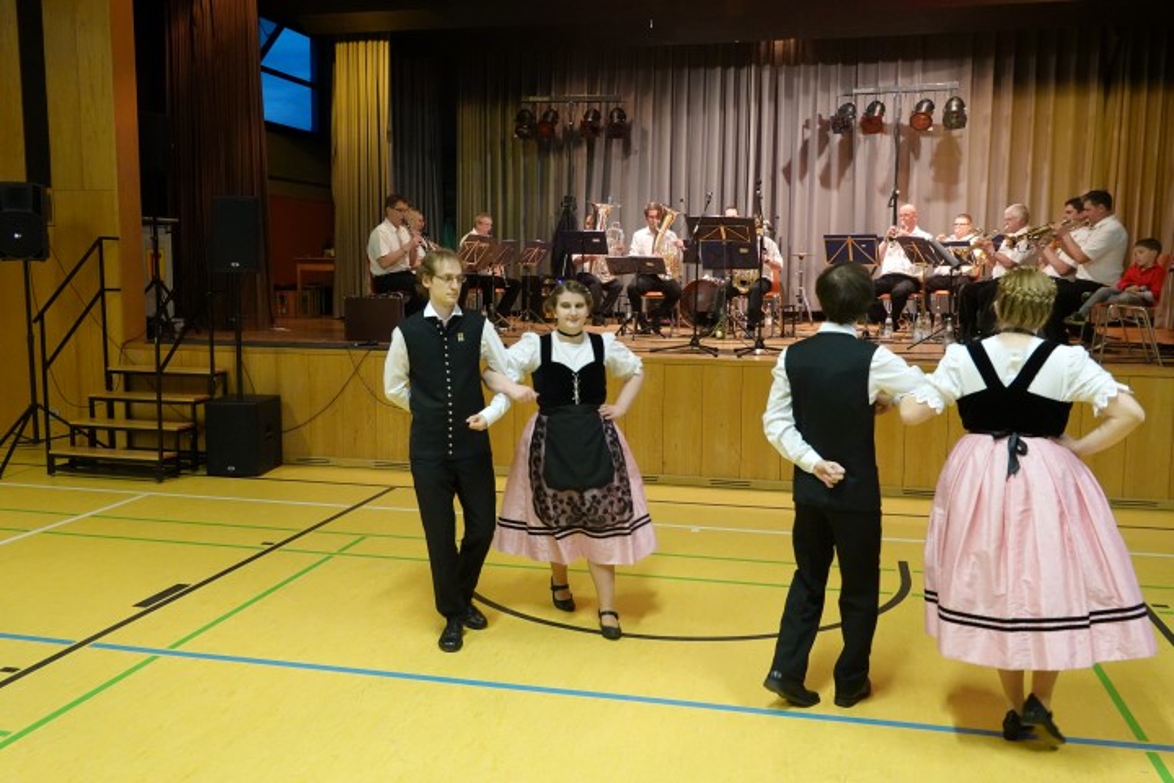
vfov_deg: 40.0
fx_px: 1076
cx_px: 587
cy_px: 392
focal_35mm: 33
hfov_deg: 57.2
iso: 2500
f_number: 3.5
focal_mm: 12.25
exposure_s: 1/80
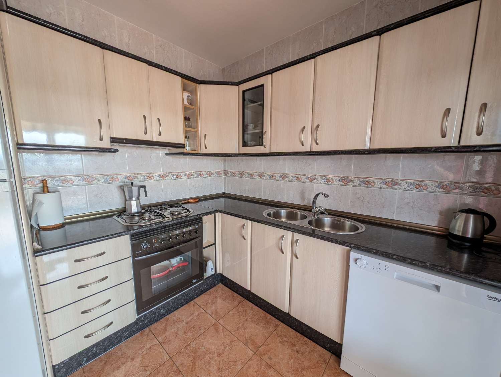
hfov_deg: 110.5
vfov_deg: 94.6
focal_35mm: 12
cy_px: 188
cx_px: 250
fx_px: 174
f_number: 1.95
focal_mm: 2.23
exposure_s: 1/90
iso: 76
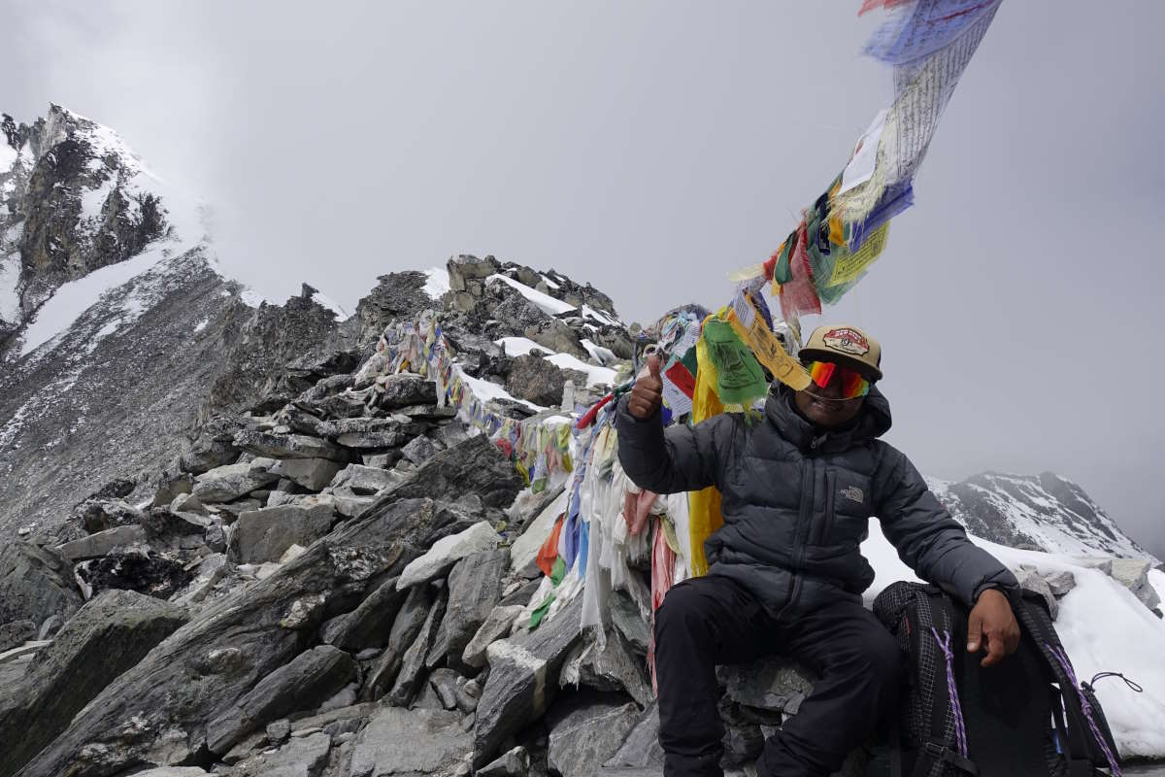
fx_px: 777
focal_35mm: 24
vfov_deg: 53.1
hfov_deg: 73.7
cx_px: 582
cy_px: 388
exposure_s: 1/200
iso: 125
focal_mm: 8.8
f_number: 5.6
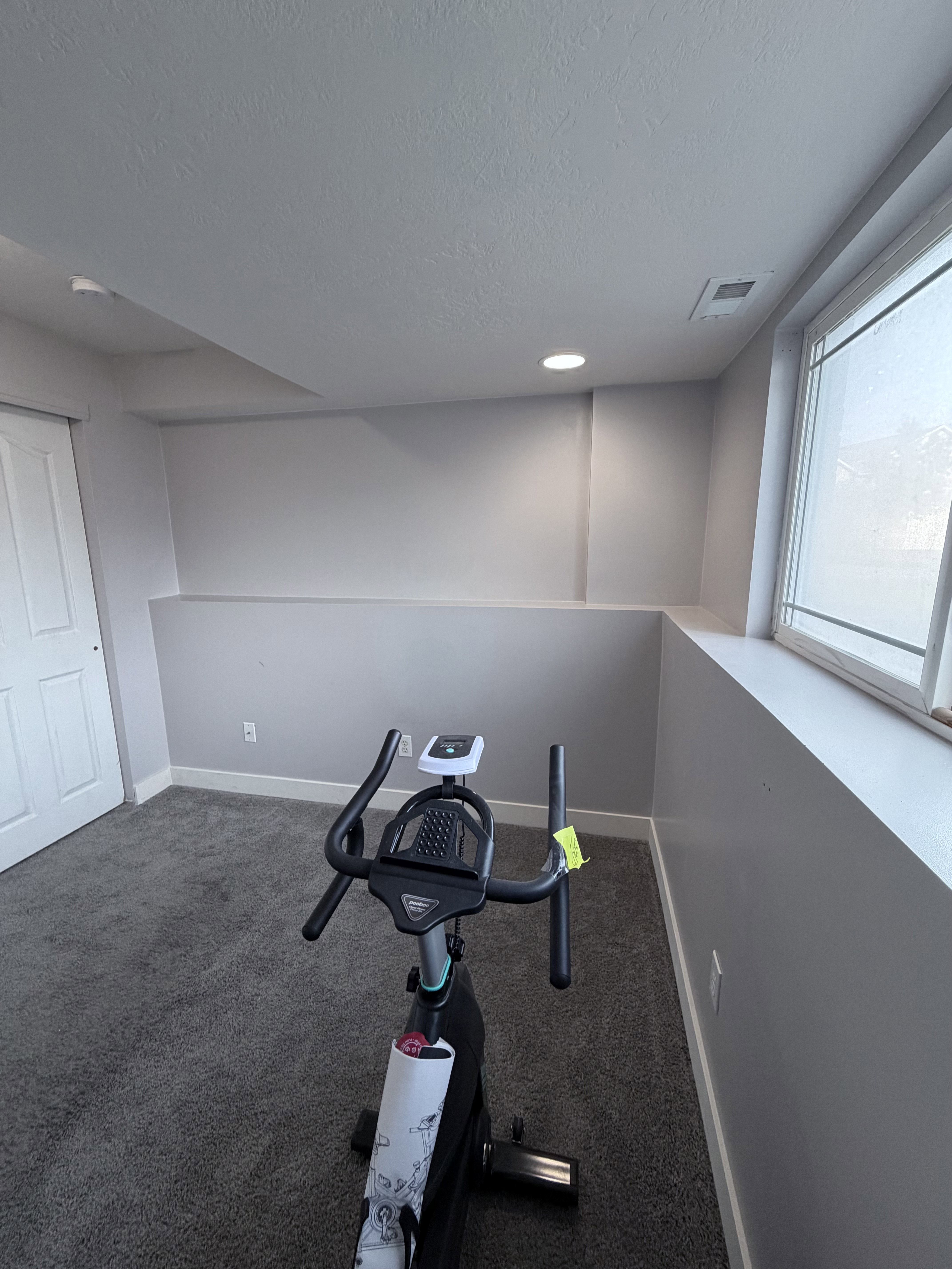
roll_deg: +0.7
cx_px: 476
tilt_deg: -10.7
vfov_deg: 102.1
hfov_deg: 85.7
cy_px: 634
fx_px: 513
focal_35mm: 14
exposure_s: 1/120
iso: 250
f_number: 2.2
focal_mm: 2.22
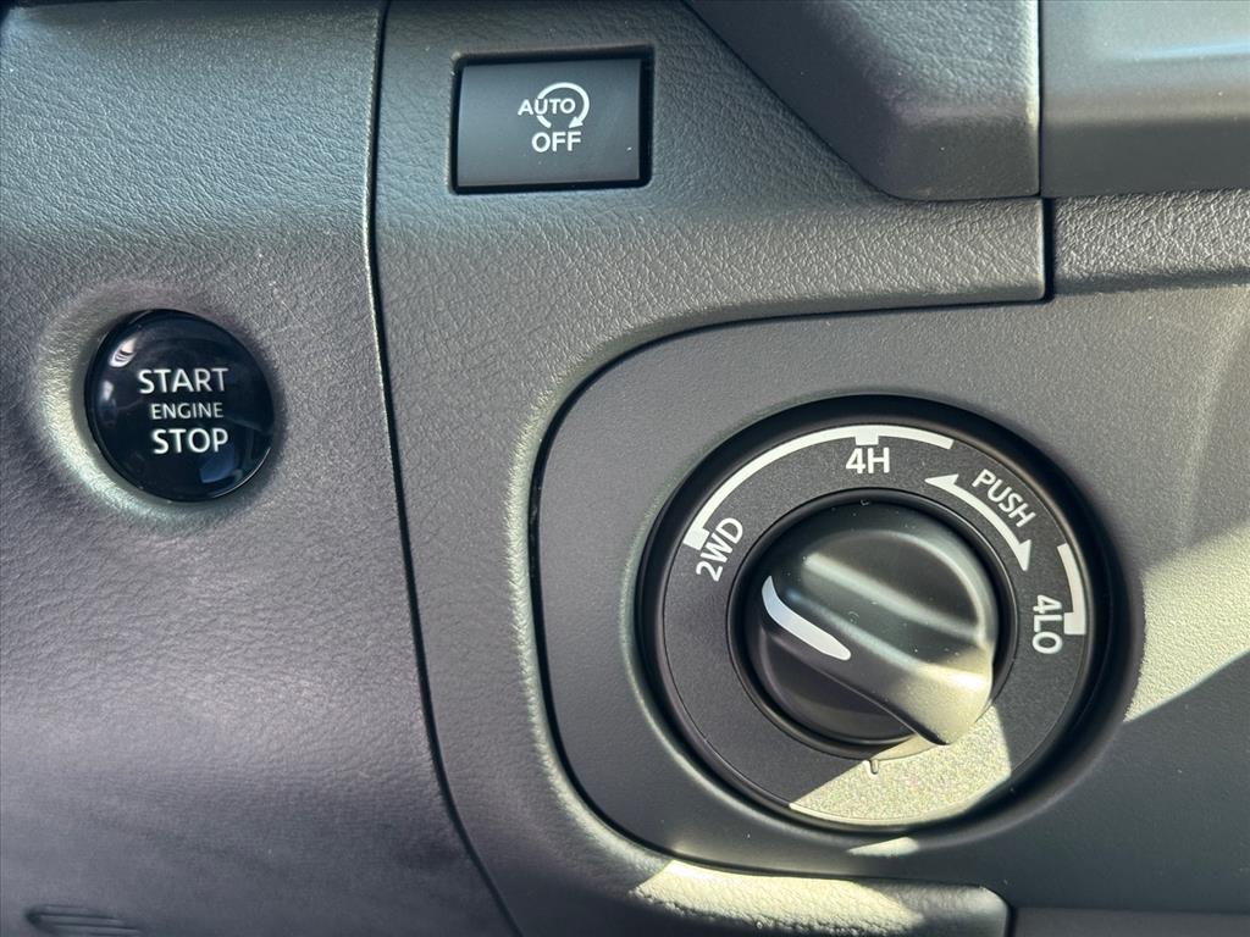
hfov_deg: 39.7
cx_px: 625
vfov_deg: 30.3
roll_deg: +1.9
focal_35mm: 48
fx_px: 1733
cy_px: 468
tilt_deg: -14.9
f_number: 1.78
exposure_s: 1/57
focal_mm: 6.76
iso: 250
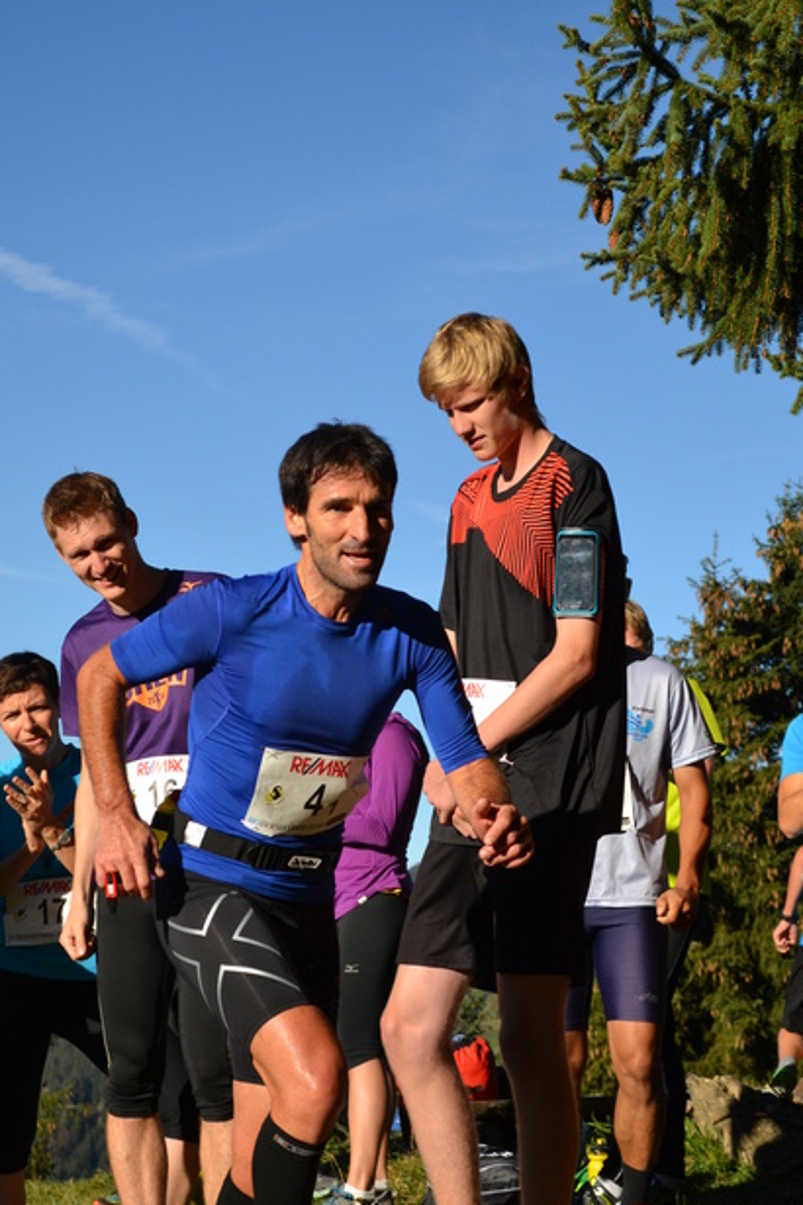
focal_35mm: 88
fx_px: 2944
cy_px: 620
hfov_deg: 15.5
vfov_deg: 23.1
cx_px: 401
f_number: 6.3
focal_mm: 48
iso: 400
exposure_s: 1/1600
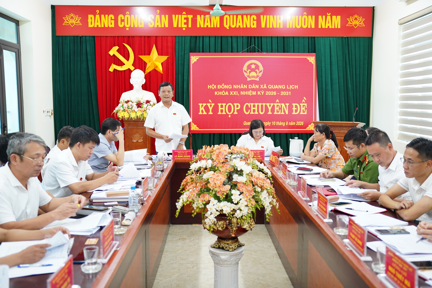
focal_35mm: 36
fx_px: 438
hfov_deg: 52.5
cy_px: 144
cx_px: 216
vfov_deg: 36.4
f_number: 2.8
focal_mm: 36.5
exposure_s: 1/40
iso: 640
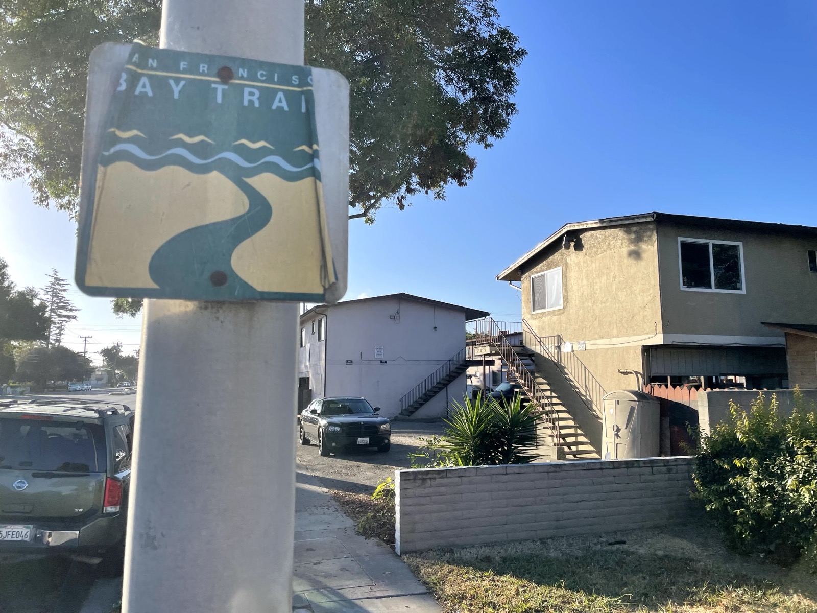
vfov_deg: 53.1
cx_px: 408
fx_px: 614
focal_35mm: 26
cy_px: 306
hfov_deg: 67.3
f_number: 1.6
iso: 32
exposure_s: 1/2681
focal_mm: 4.2
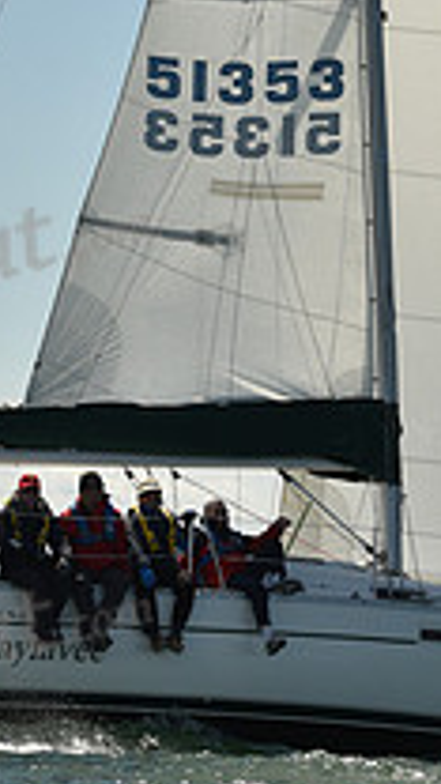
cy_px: 34
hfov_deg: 5.9
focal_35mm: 205
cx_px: 349
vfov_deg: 10.4
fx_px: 4262
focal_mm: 70
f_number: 13
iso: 320
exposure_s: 1/800
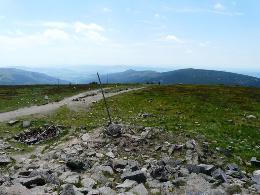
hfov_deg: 63.4
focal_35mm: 28
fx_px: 210
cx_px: 130
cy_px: 98
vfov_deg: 49.7
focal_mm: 4.6
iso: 100
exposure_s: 1/320
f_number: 5.6
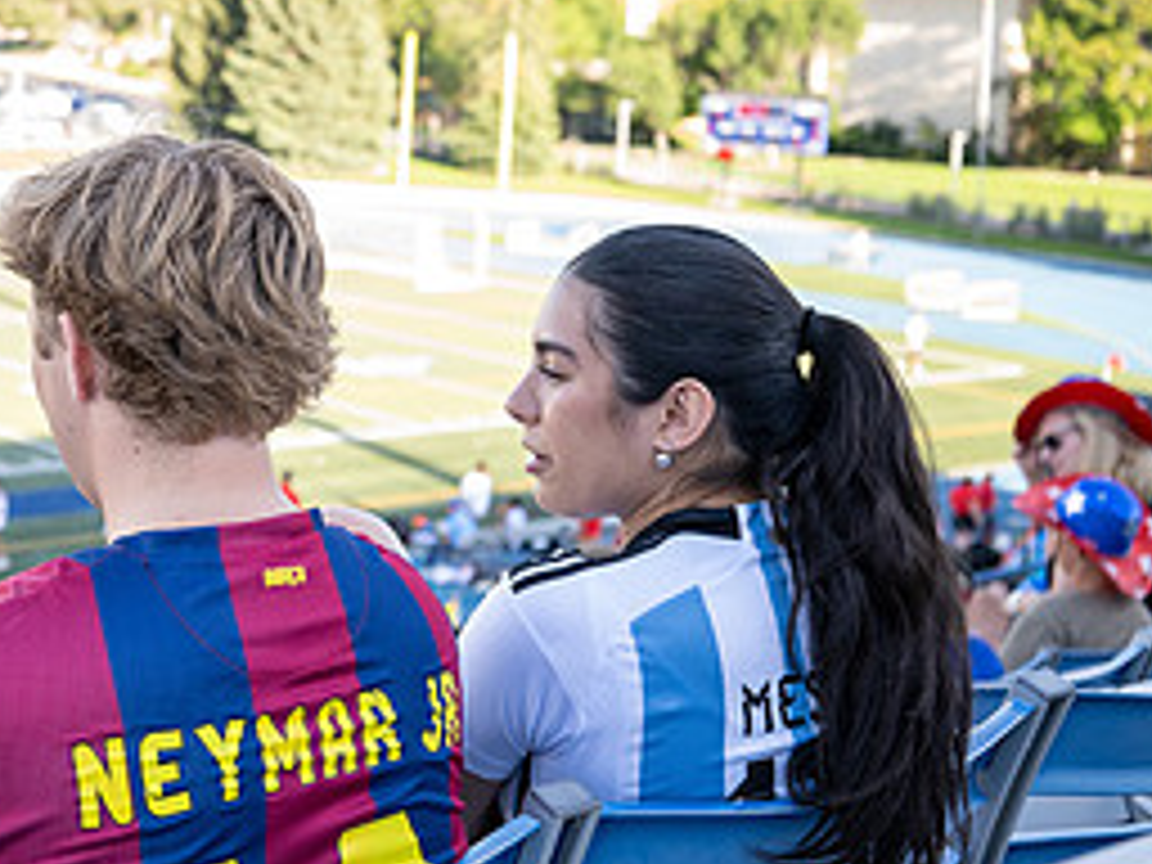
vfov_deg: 23.9
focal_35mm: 61
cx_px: 117
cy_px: 263
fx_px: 2030
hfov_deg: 30.3
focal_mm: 28
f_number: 2.8
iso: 400
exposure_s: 1/640
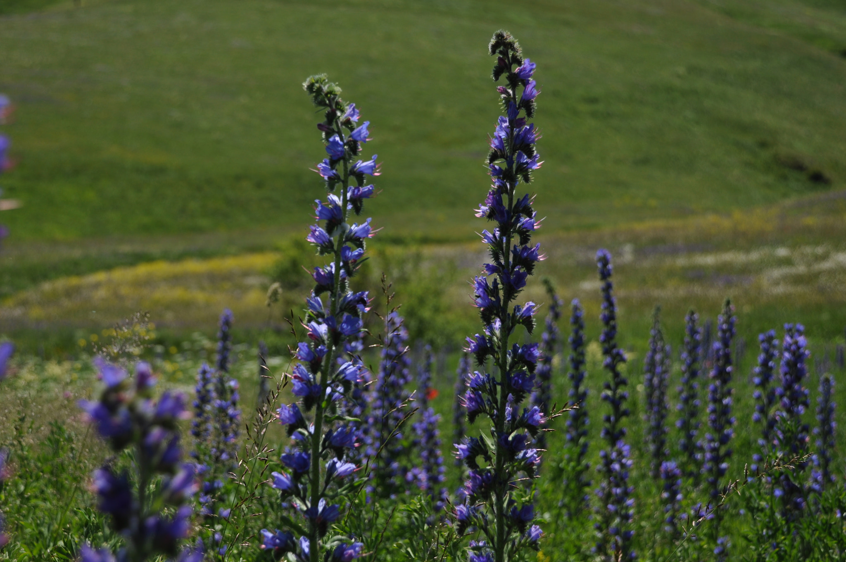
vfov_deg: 22.6
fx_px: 1408
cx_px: 423
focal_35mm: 60
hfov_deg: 33.4
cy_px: 281
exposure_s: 1/1000
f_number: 4.5
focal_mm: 40
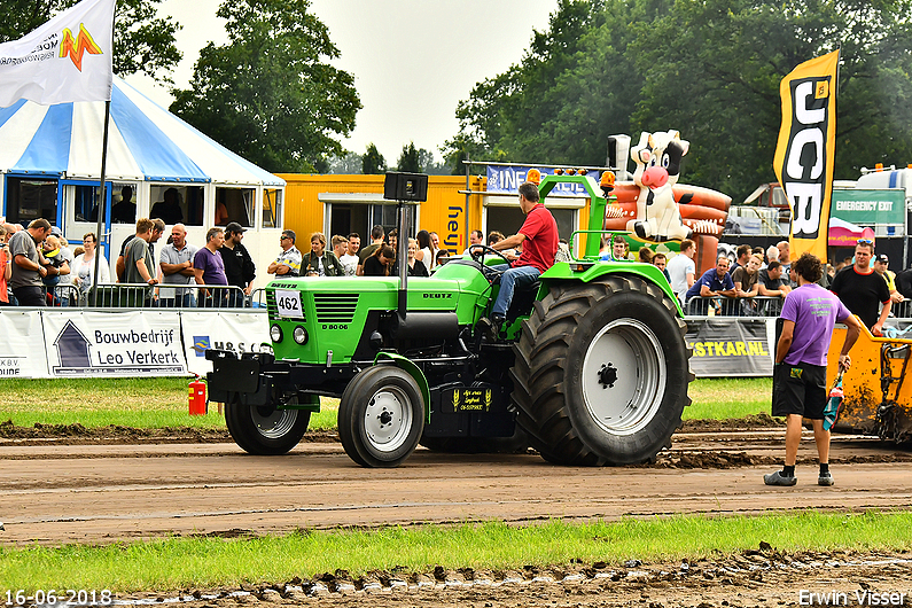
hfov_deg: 12.2
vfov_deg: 8.1
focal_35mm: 169
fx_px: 4281
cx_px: 455
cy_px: 303
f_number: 9
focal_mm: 112
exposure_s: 1/1000
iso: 500
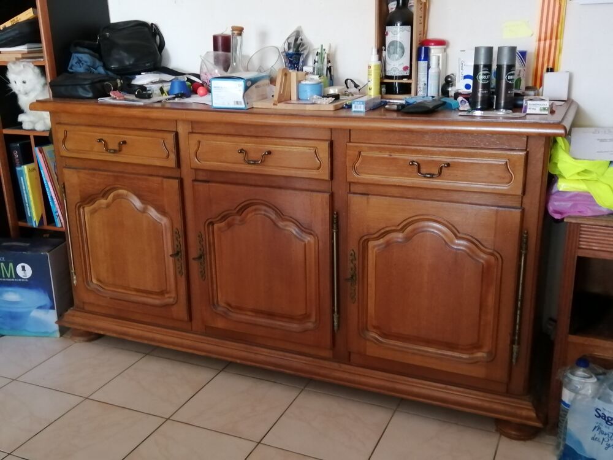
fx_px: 620
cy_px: 230
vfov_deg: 40.7
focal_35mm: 35
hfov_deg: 52.6
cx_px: 306
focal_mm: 3.6
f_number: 1.8
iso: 400
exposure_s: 1/25.7
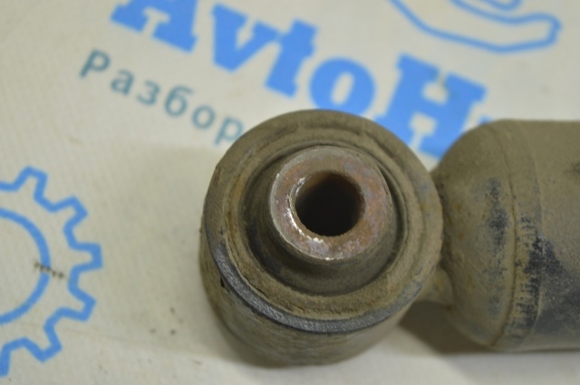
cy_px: 192
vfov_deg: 16.5
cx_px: 290
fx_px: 1327
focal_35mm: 82
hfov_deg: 24.6
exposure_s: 1/20
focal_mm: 55
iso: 400
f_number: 5.6
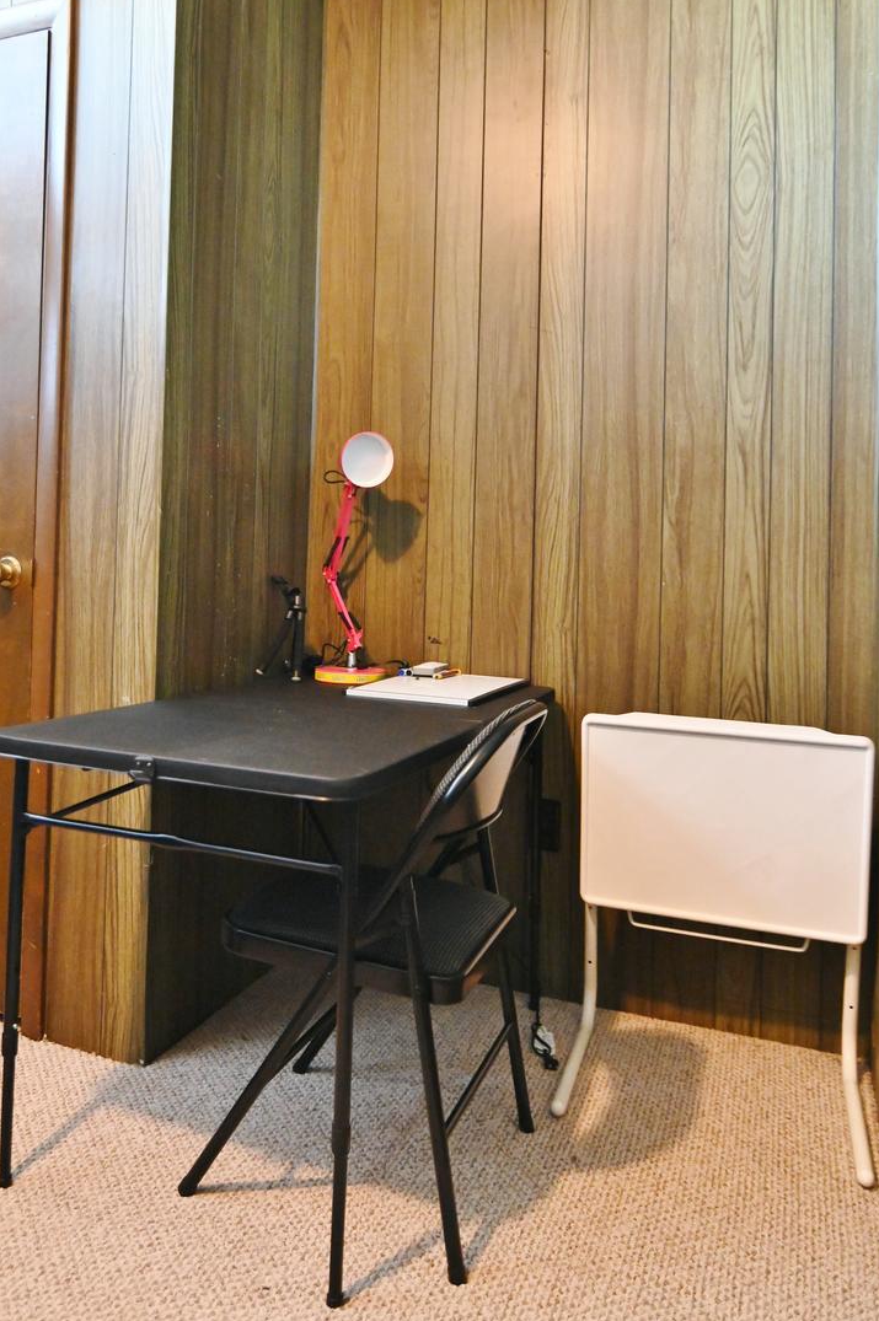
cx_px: 271
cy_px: 538
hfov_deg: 42.8
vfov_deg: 61.5
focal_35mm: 30
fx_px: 1100
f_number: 2.8
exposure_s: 1/60
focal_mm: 21
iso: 6400
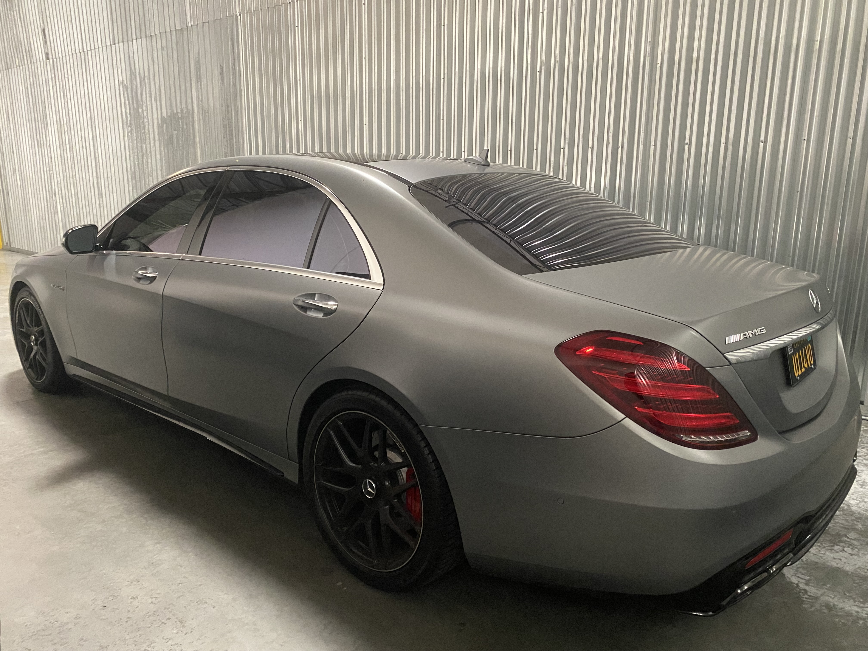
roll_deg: -0.5
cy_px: 326
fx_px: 652
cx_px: 434
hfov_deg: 67.3
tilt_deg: -13.9
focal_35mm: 26
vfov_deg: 53.1
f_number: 1.8
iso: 640
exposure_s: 1/36
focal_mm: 4.25
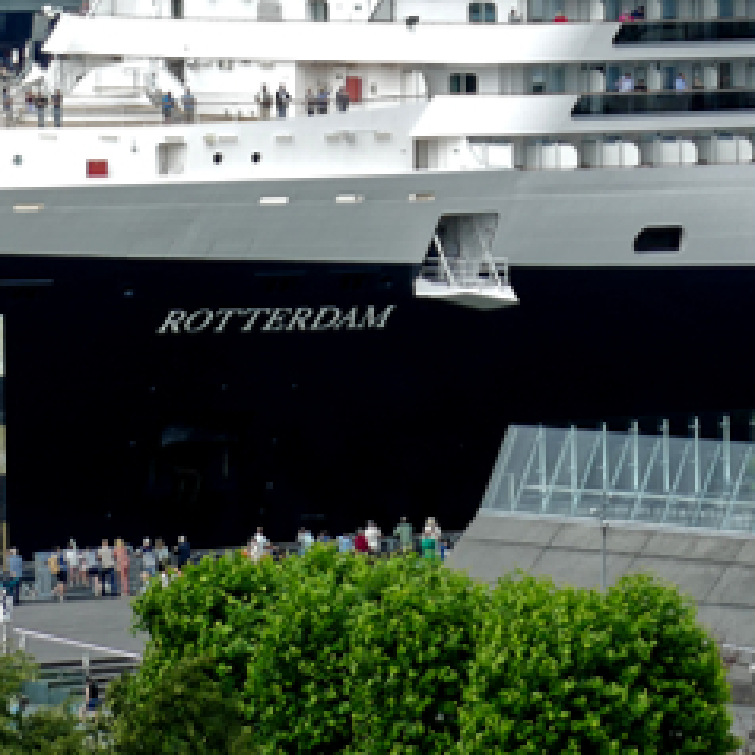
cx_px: 1117
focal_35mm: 362
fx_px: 8933
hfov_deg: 4.8
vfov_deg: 4.8
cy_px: 154
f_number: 3.8
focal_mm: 36
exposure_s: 1/800
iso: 125
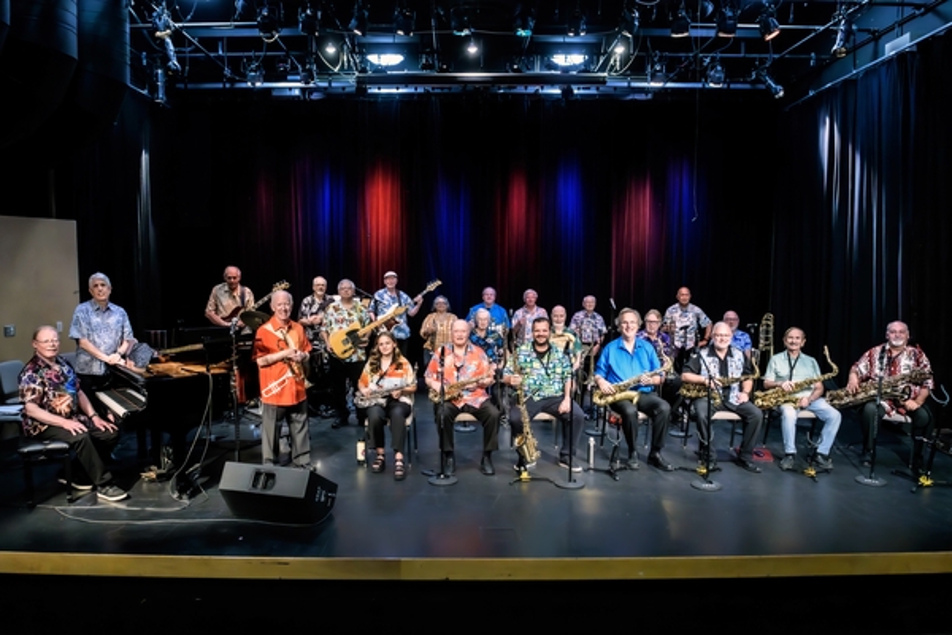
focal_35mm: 24
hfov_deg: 73.7
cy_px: 318
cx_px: 476
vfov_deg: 53.1
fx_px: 635
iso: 4000
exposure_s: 1/250
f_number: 5.6
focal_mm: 24
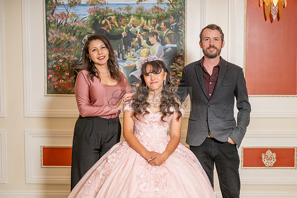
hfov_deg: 34.5
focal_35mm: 58
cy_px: 110
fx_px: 477
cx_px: 165
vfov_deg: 23.5
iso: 320
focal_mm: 52
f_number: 2.8
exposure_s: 1/200
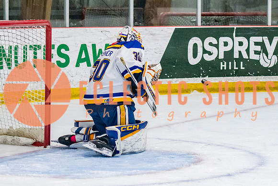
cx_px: 153
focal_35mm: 207
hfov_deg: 9.9
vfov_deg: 6.6
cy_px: 83
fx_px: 1598
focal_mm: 75
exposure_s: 1/640
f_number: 3.2
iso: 2000
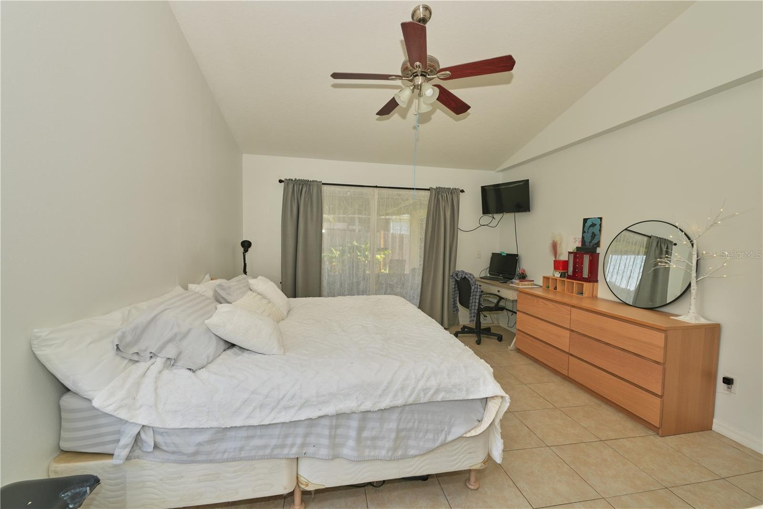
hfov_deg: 104.3
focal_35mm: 14
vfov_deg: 81.2
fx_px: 297
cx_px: 382
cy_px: 254
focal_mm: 14
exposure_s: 1/200
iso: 400
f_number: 5
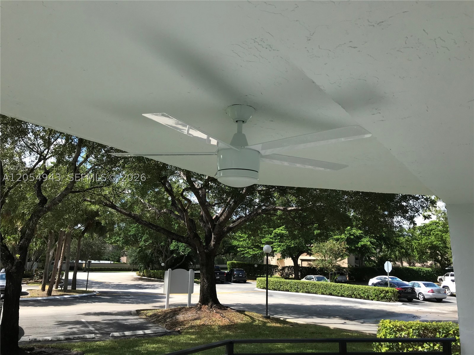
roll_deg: -2.3
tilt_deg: +12.8
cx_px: 237
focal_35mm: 28
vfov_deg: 49.7
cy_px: 178
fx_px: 383
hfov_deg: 63.4
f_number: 1.8
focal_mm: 3.99
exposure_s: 1/1198
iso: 20
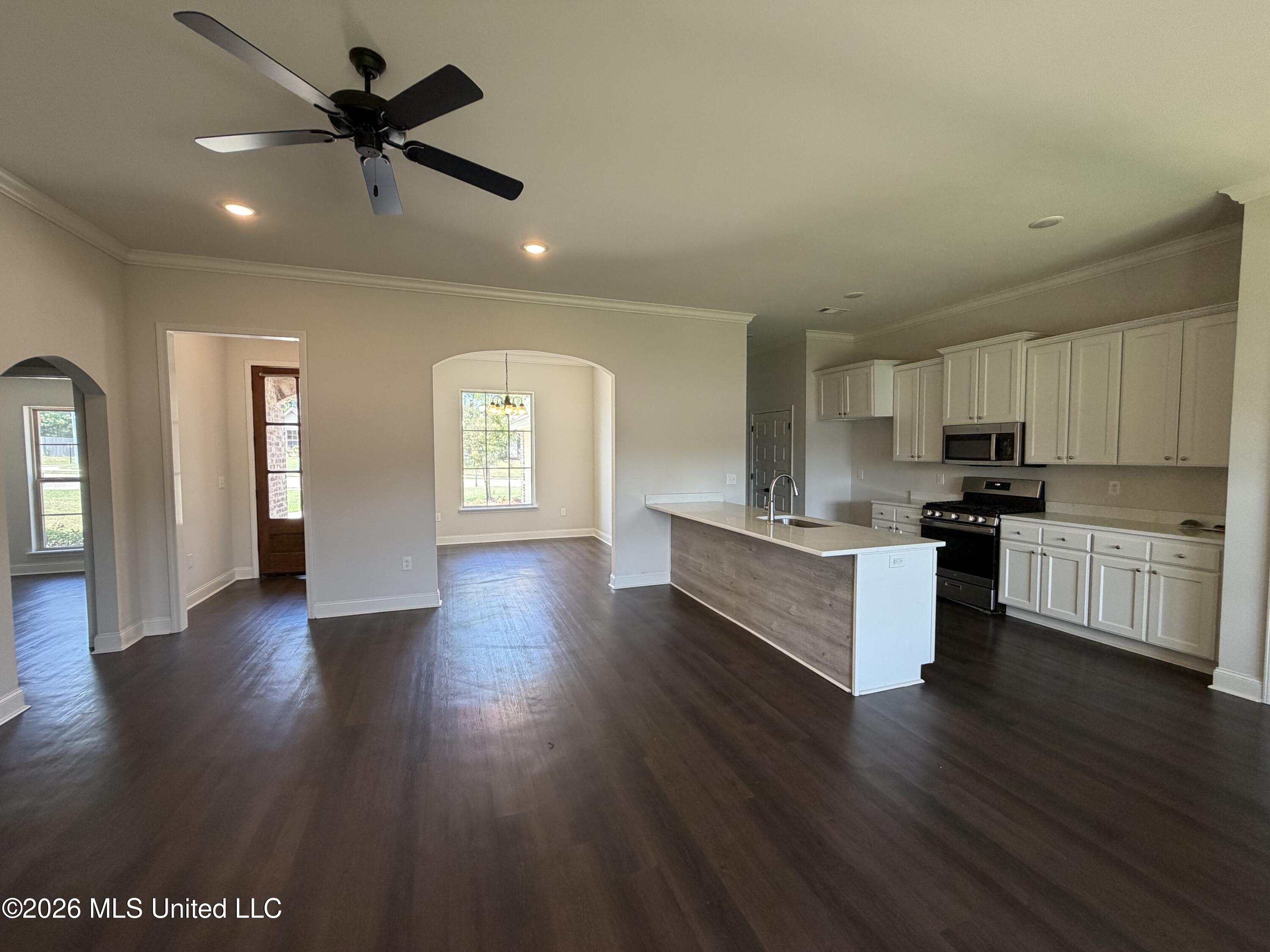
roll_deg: -0.2
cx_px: 635
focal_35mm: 14
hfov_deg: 102.1
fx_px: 514
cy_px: 476
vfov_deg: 85.7
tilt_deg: -3.6
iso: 200
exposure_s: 1/120
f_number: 2.2
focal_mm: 2.22
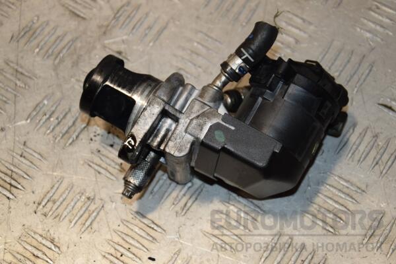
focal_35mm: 93
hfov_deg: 21.9
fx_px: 1023
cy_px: 132
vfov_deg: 14.7
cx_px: 198
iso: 800
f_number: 6.3
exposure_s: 1/200
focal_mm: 62
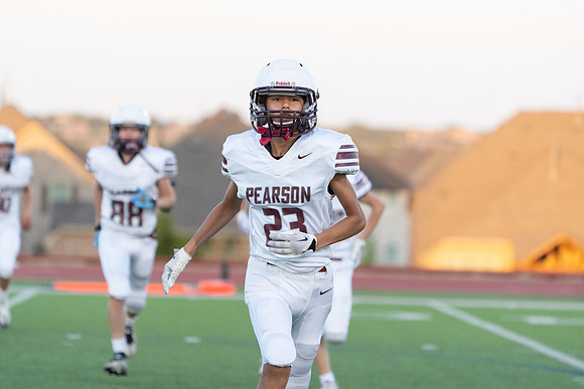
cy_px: 194
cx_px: 292
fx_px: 4722
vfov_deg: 4.7
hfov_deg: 7.1
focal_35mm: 291
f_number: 5.6
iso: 1600
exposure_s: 1/1000
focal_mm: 291
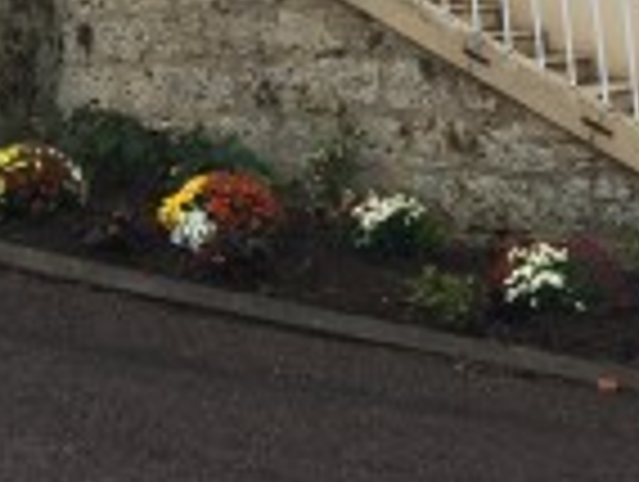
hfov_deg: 22.3
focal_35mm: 87
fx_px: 1609
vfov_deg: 15.8
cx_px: 191
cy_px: -221
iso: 32
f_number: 2.2
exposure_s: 1/319
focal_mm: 4.15
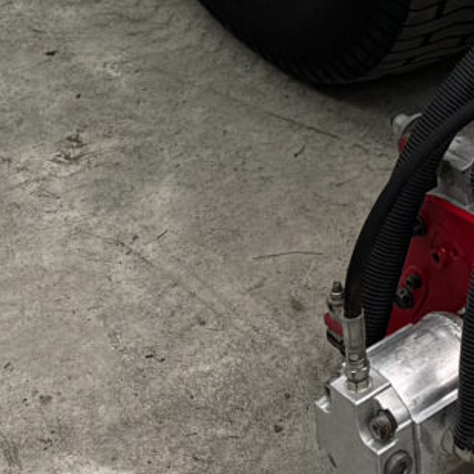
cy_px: -851
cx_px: 792
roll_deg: +0.5
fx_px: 2727
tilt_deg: -18.0
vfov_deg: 8.6
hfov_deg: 9.5
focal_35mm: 176
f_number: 1.78
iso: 80
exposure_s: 1/120
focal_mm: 6.76
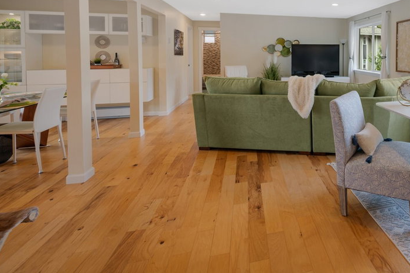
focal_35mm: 24
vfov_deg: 50.3
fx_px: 273
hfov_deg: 66.7
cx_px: 330
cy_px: 58
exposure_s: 1/8
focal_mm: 14
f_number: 8
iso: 64
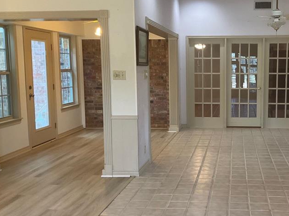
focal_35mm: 47
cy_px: 117
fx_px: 392
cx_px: 213
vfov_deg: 30.9
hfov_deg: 39.5
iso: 125
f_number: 1.8
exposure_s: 1/60
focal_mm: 3
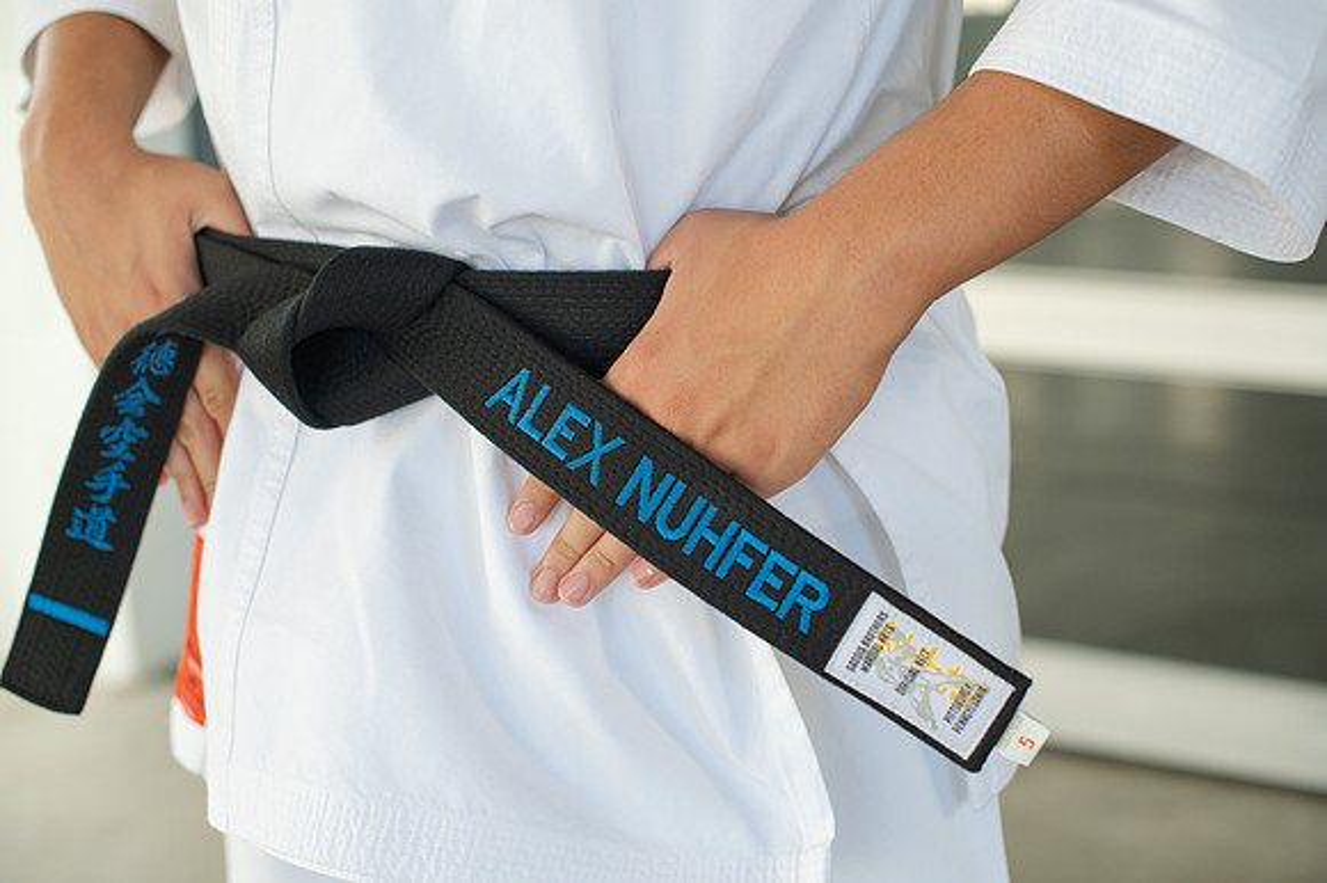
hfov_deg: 39.6
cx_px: 664
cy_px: 442
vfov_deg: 27.0
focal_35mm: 50
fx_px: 1842
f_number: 3.2
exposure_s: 1/320
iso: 450
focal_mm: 50
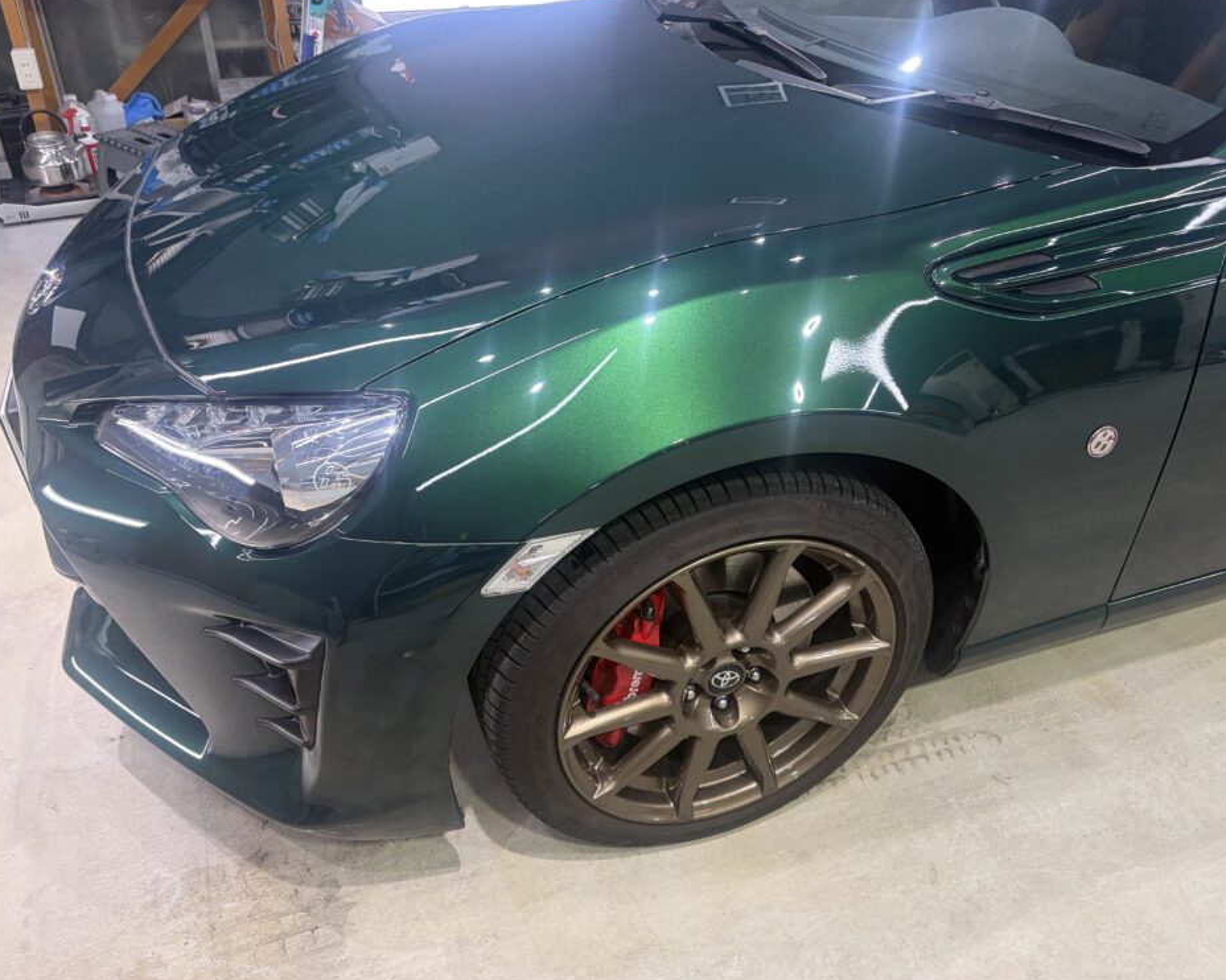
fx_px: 1016
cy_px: 479
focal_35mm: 28
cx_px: 617
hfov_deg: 62.2
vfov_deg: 51.5
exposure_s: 1/120
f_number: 1.6
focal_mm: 5.96
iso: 125
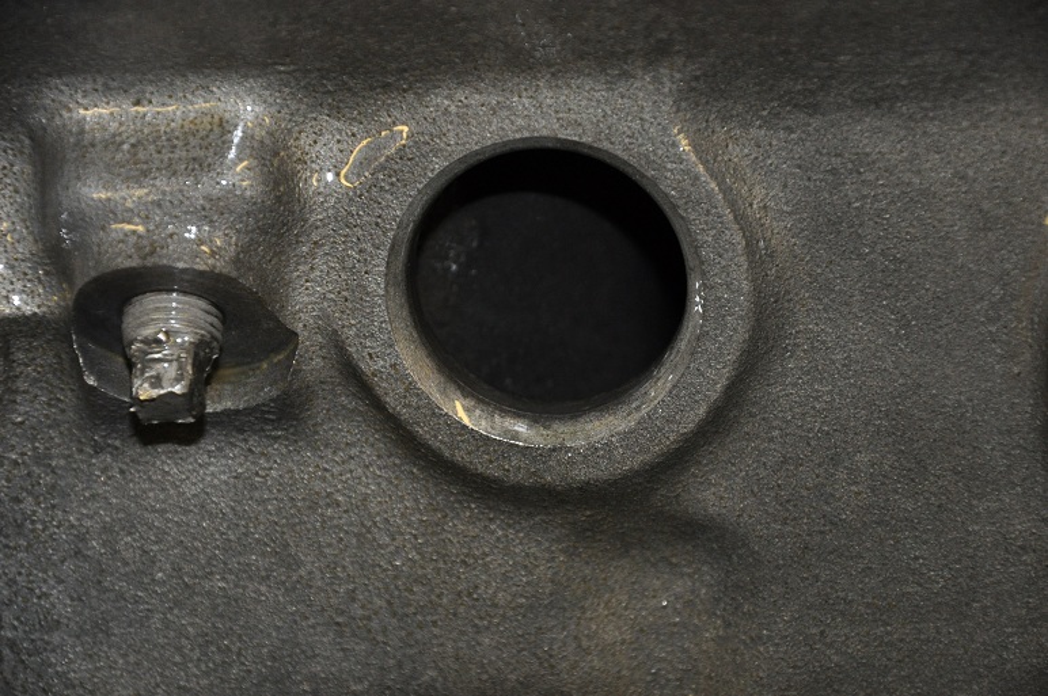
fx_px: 4580
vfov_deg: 8.7
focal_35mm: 158
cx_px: 524
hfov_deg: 13.1
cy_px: 348
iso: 800
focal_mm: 105
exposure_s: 1/60
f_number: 5.6
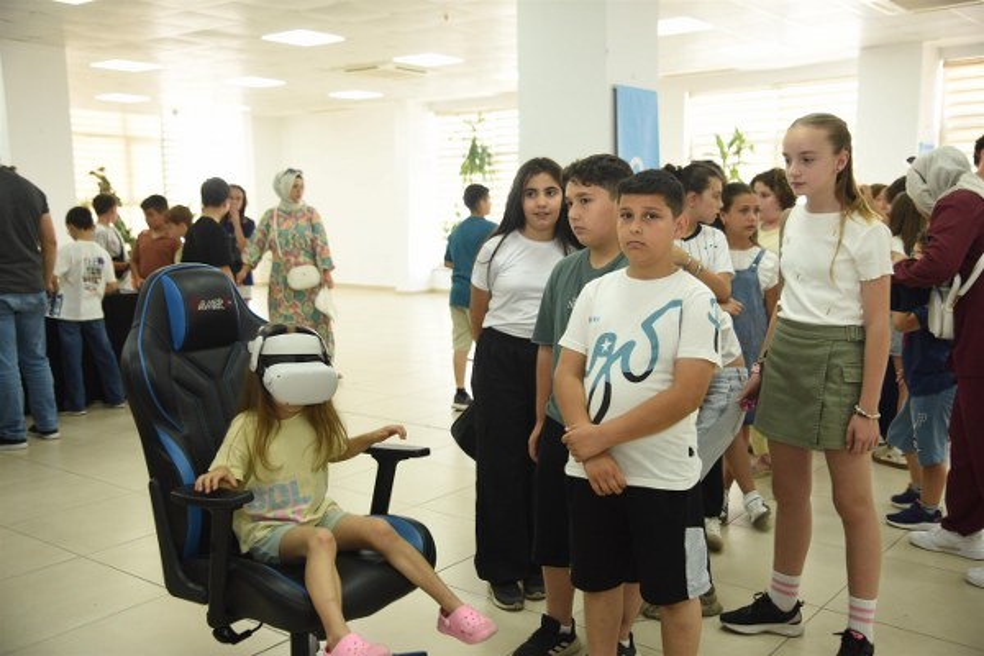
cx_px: 492
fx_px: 957
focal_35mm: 35
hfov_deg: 54.4
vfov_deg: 37.9
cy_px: 328
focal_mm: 35
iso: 2000
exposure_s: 1/200
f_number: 4
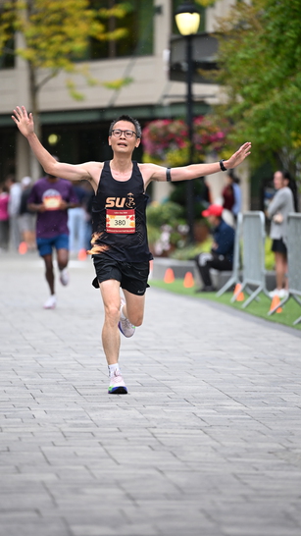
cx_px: 133
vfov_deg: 10.2
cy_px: 268
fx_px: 2995
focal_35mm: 211
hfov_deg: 5.8
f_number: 2.8
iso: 1250
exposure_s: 1/1600
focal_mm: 200
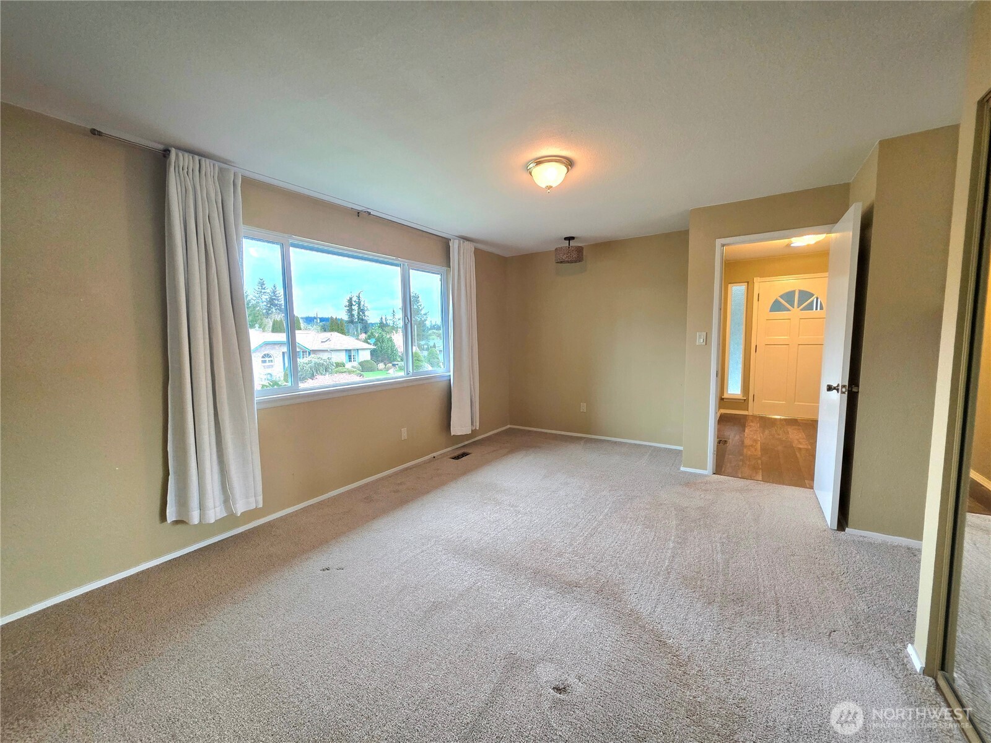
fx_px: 372
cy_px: 372
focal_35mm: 13
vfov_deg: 89.9
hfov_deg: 106.2
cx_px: 496
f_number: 1.9
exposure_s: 1/120
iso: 250
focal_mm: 2.2
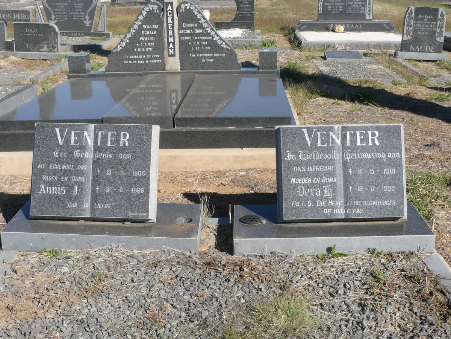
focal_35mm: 44
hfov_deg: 42.9
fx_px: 573
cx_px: 226
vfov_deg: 32.9
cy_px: 170
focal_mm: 6.2
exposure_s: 1/400
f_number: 5.6
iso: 100
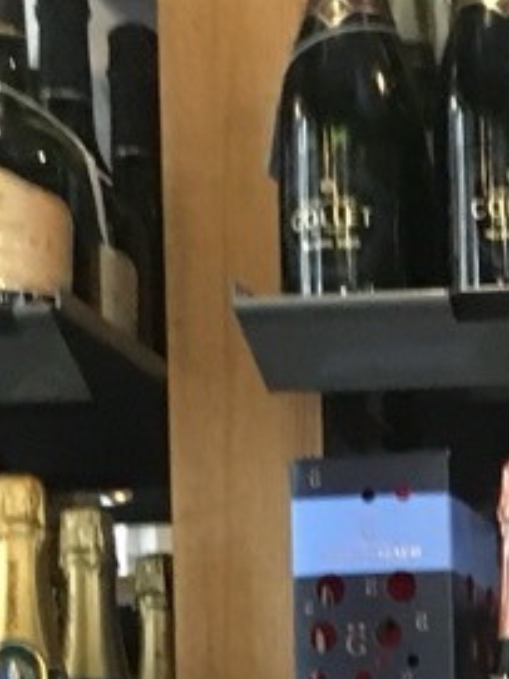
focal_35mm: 150
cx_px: 1036
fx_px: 2943
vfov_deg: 12.4
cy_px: 1082
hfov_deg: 9.2
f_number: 2.2
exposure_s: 1/17
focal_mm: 4.15
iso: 250
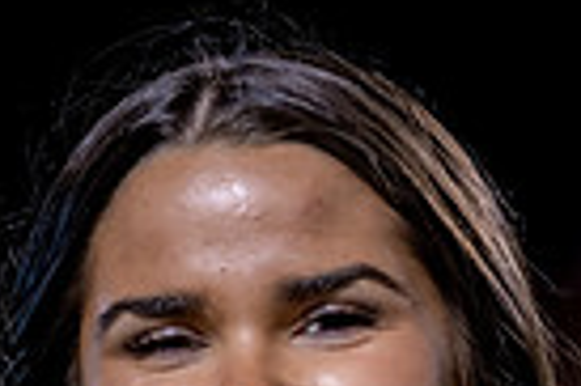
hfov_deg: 3.6
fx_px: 9333
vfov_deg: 2.4
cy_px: 723
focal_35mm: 579
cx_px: 336
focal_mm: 135
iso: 800
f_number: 1.8
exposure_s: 1/500
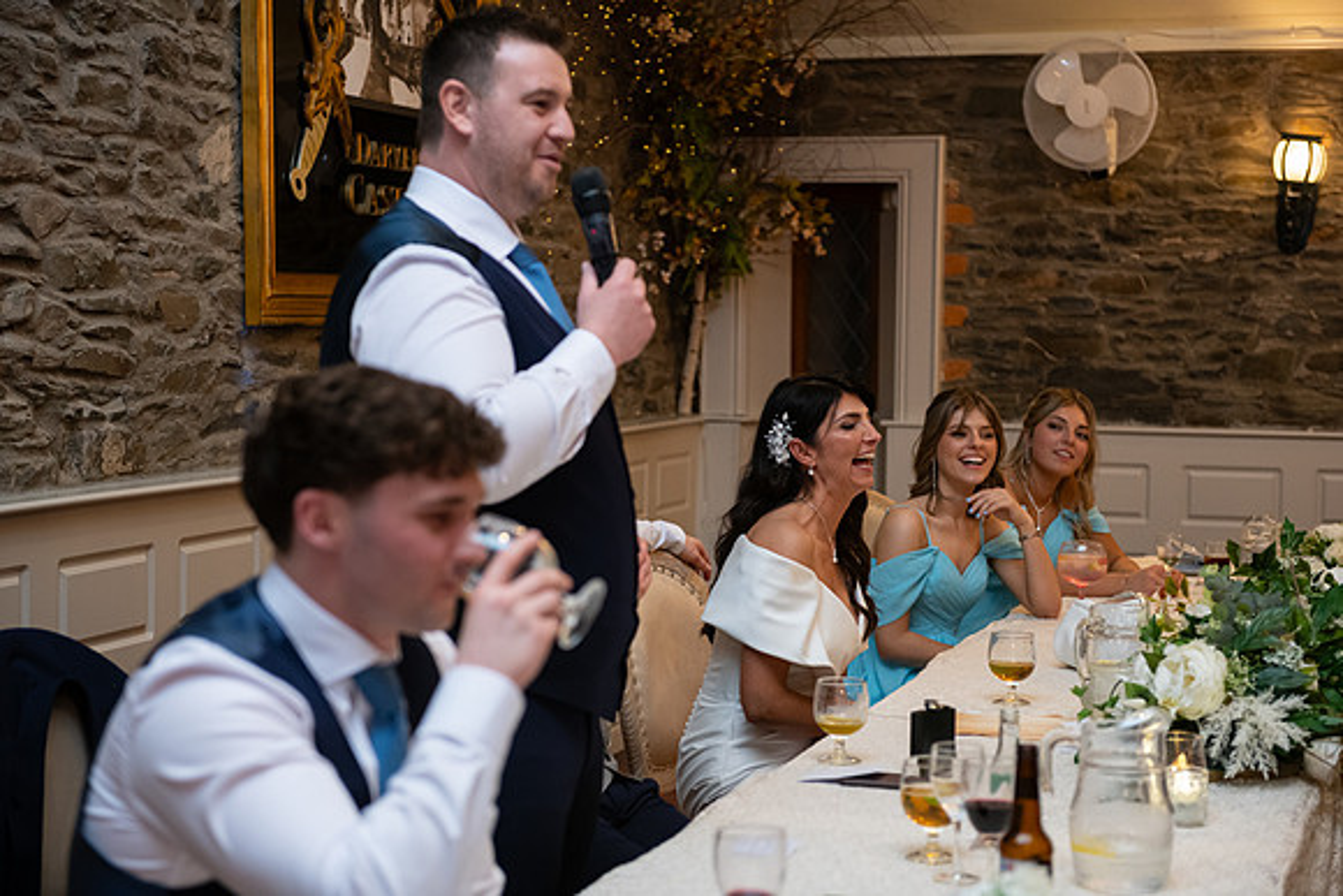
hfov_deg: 28.8
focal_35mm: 70
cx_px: 672
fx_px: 2612
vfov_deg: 19.5
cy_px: 448
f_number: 3.5
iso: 800
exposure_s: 1/160
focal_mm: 70
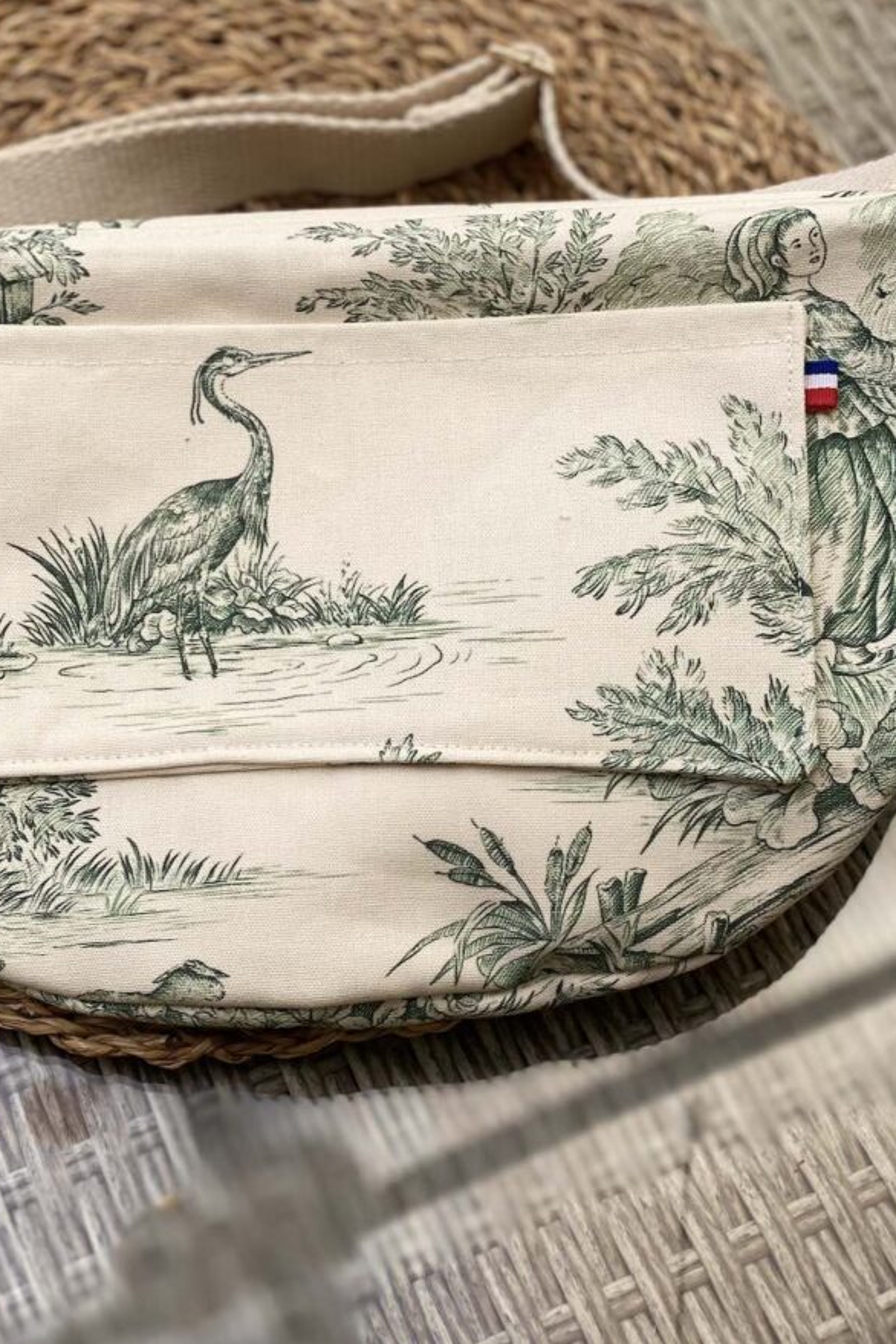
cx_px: 324
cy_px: 601
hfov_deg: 21.5
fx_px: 2352
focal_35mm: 63
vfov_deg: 31.9
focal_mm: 6
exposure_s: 1/322
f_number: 2
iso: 20
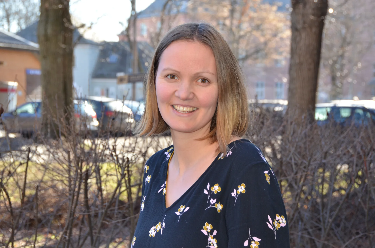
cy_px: 124
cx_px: 188
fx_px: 1014
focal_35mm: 98
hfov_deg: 21.0
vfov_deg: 14.0
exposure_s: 1/250
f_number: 8
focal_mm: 65
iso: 640
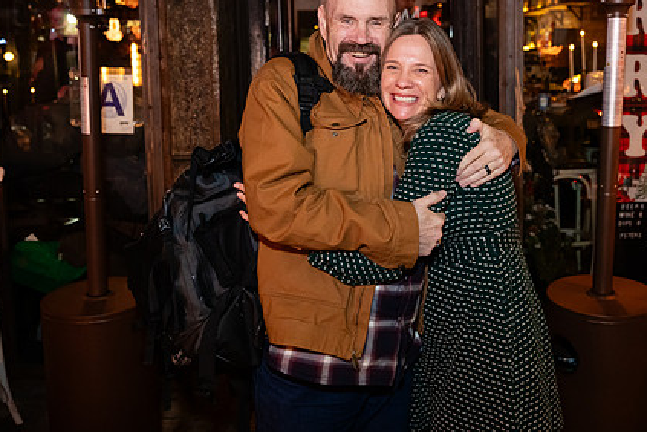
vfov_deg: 32.3
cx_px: 386
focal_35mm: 41
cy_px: 133
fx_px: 737
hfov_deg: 47.2
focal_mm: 28.5
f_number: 3.2
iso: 3200
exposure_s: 1/100
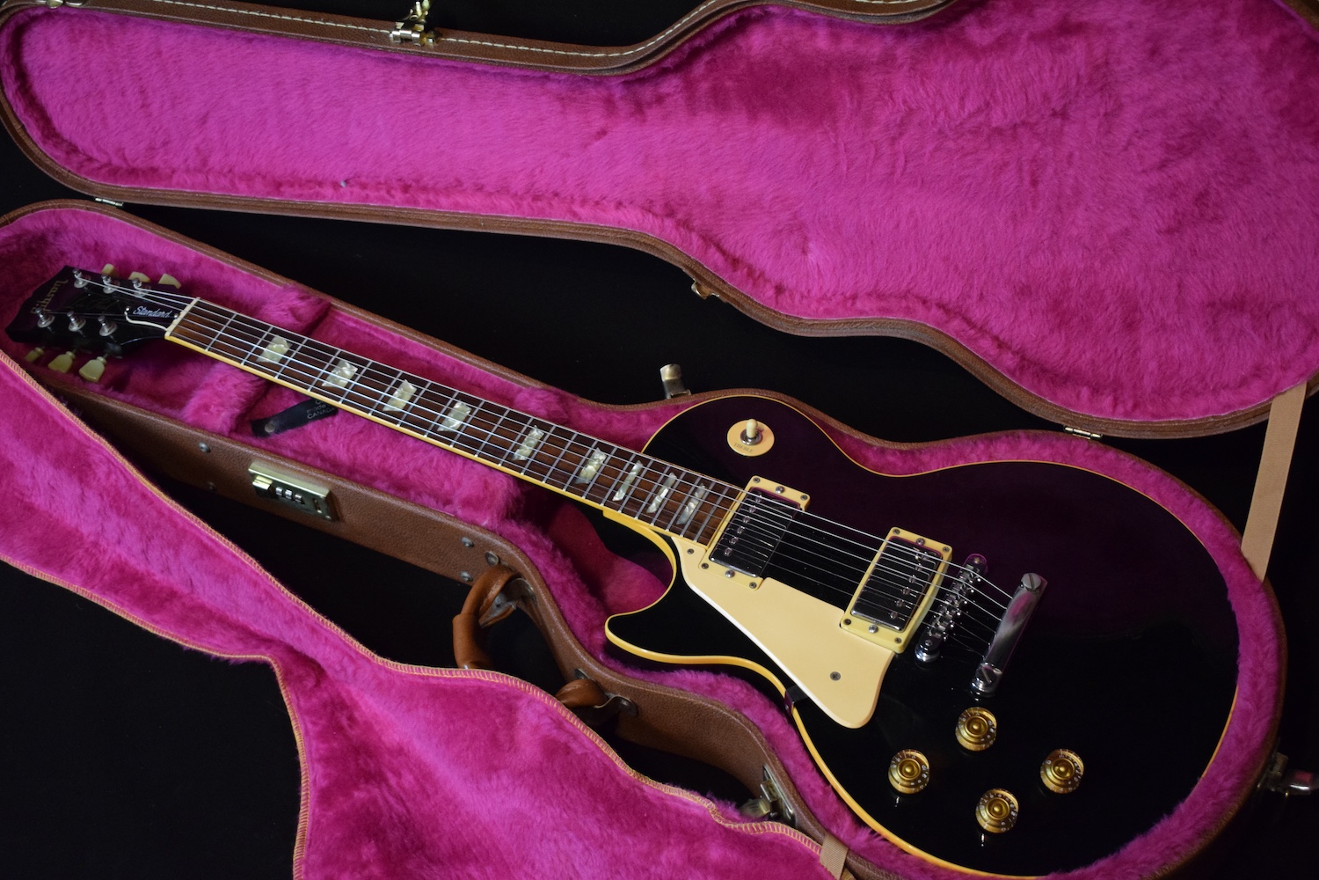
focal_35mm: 57
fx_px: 2088
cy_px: 440
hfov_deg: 35.1
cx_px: 660
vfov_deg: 23.8
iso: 2800
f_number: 4.8
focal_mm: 38
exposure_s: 1/60
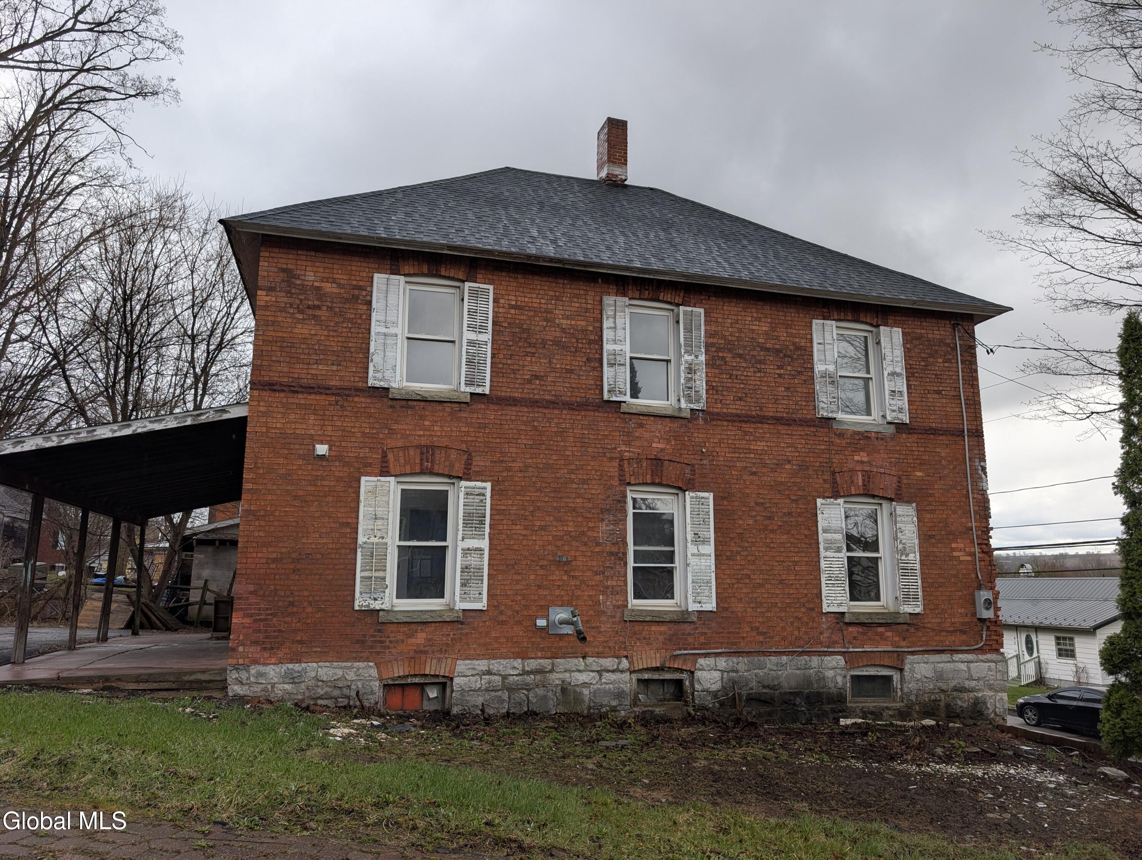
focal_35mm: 24
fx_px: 793
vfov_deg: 56.9
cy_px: 430
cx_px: 571
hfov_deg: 71.5
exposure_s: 1/630
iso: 22
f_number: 1.68
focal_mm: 6.9
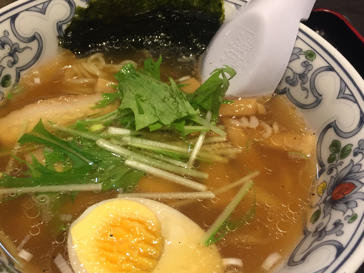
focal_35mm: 37
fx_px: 389
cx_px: 142
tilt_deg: -52.7
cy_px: 154
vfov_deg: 38.6
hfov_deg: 49.8
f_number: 2.2
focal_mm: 4.15
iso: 100
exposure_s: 1/30
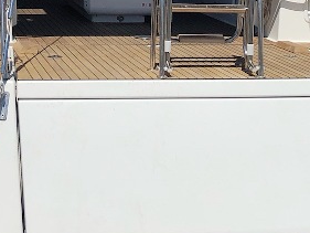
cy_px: -51
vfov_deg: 14.1
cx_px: 142
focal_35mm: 102
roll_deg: -0.3
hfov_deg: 19.2
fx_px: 914
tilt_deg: +0.1
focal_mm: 3.99
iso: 25
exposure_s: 1/5348
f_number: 1.8
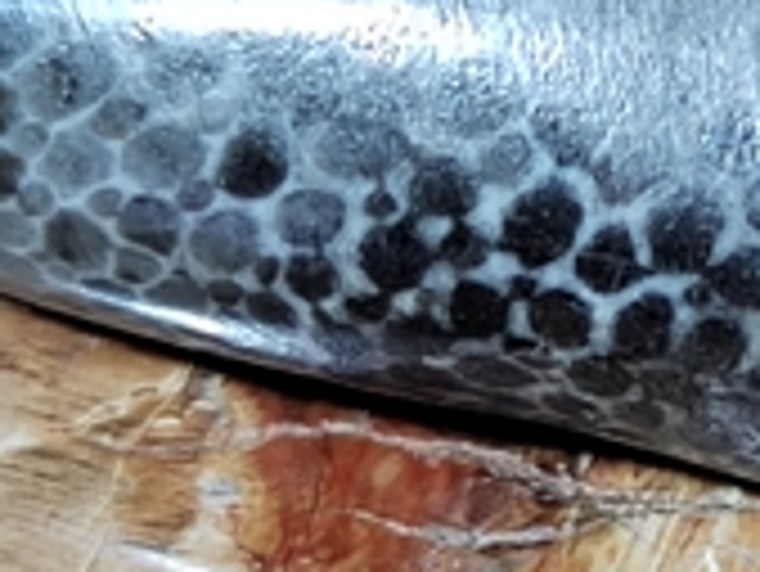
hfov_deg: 8.9
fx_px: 4790
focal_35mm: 218
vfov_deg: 6.8
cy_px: 86
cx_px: 989
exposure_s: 1/100
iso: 309
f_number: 1.9
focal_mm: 5.52
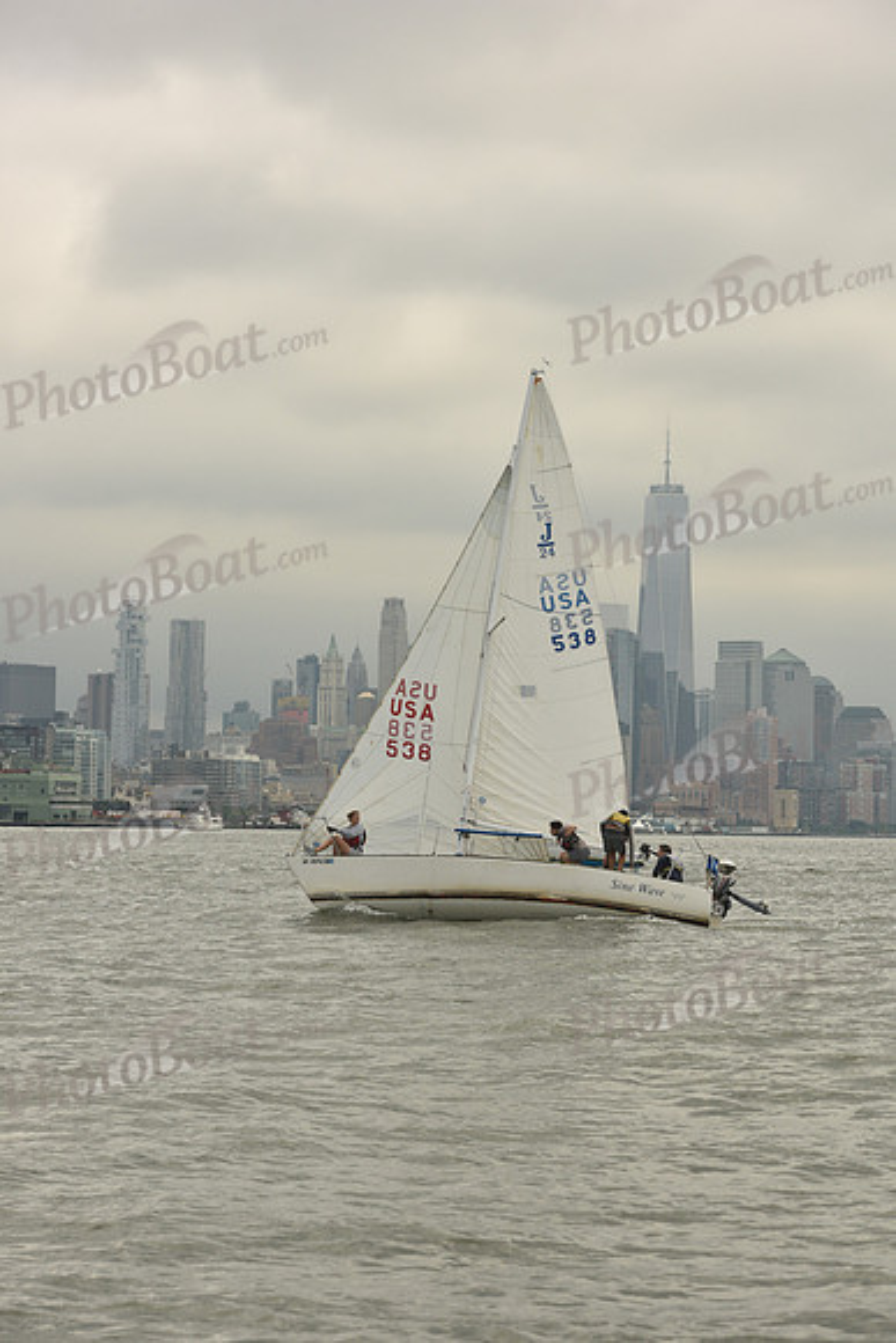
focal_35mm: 102
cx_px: 448
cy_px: 672
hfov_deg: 13.4
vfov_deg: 20.0
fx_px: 3805
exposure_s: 1/1250
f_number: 9
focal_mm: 102
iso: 320
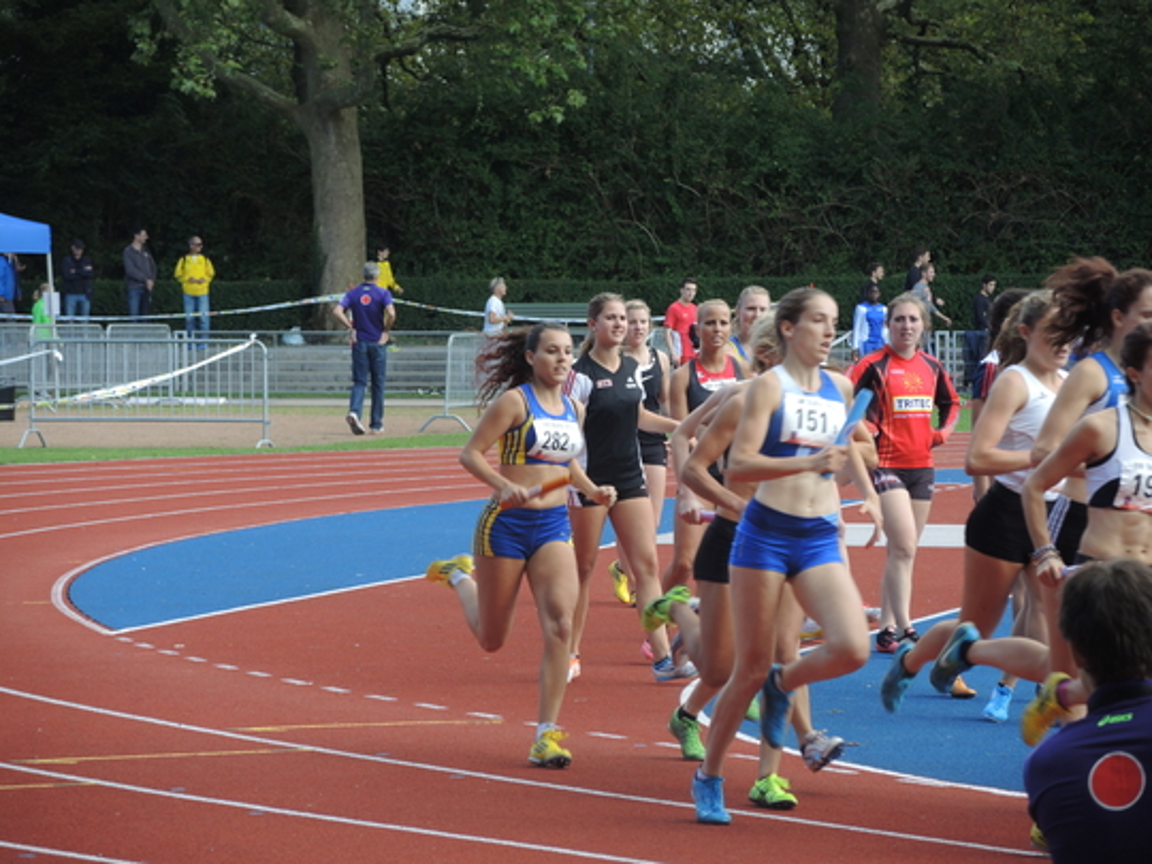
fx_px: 6656
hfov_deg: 9.9
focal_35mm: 200
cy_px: 432
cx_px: 576
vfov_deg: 7.4
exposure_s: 1/250
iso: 160
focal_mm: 42.8
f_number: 4
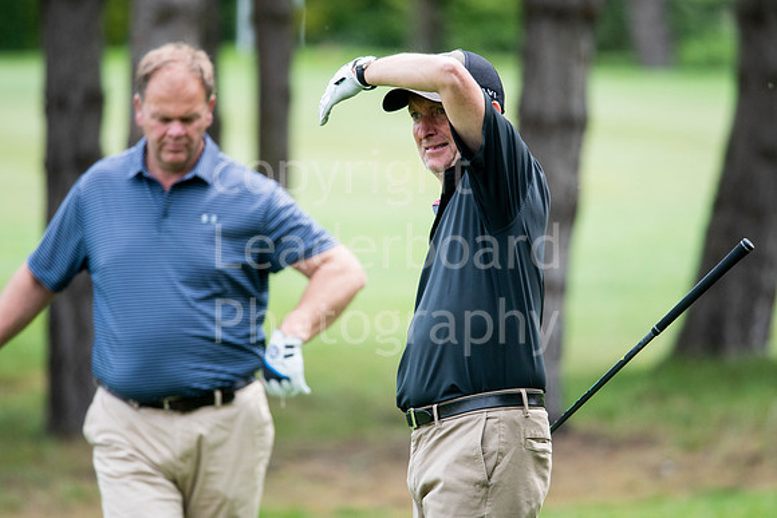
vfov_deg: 3.1
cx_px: 388
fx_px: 9714
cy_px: 259
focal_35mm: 450
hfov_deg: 4.6
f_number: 4
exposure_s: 1/1600
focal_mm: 300
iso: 500
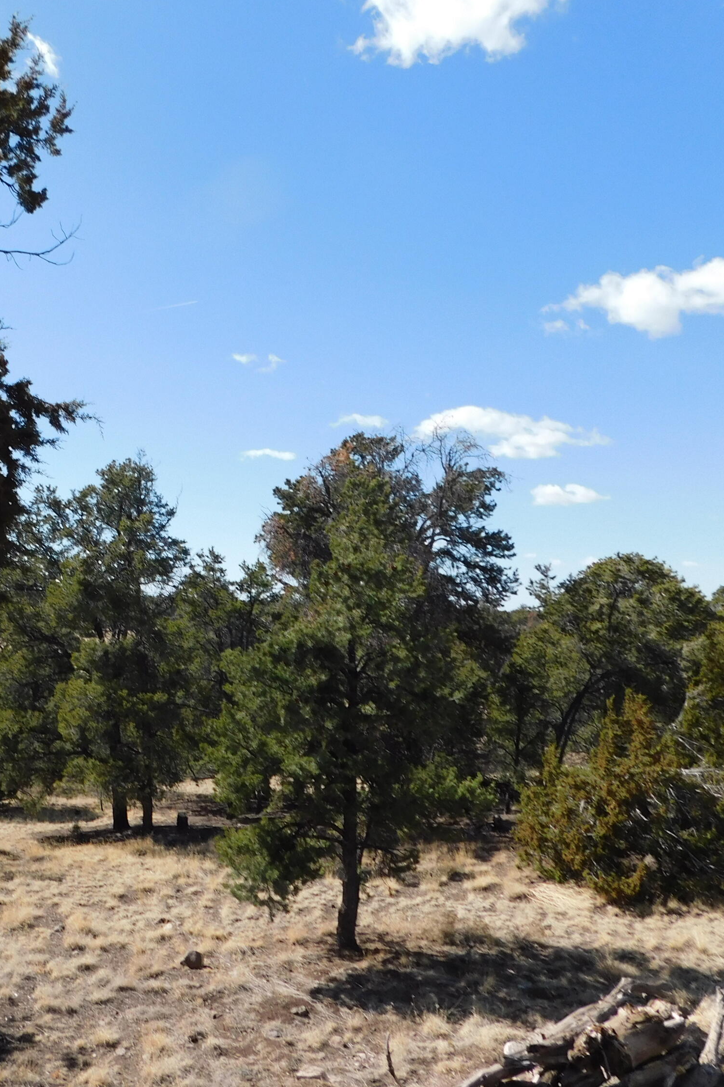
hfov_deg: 39.6
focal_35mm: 32
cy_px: 543
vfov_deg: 58.7
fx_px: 965
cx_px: 152
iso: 125
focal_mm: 4
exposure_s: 1/400
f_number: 6
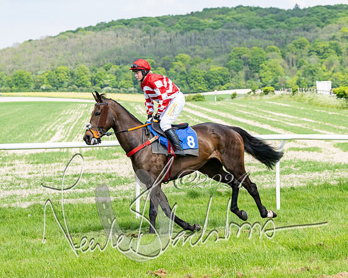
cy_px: 119
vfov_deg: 12.0
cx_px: 174
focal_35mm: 128
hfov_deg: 15.0
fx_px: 1321
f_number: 5
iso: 400
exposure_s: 1/2000
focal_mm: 85
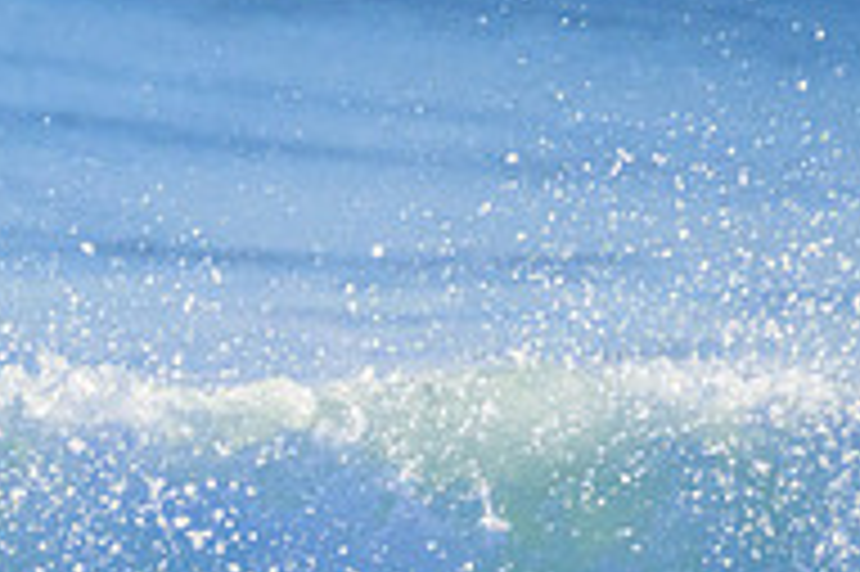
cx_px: -447
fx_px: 79480
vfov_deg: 0.4
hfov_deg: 0.6
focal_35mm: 3330
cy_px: 907
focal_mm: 800
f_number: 11
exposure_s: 1/2000
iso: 1600
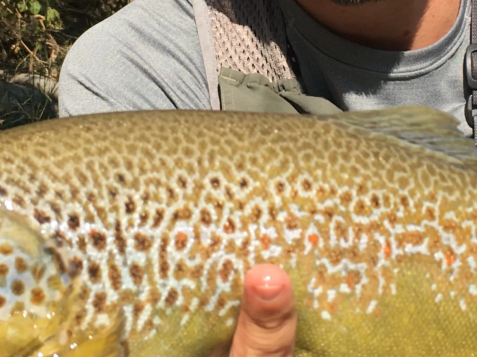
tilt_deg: +1.7
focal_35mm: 92
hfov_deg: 21.3
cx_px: 302
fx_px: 1268
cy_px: 48
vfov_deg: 15.9
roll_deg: -0.8
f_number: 2.2
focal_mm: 4.15
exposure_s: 1/864
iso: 25
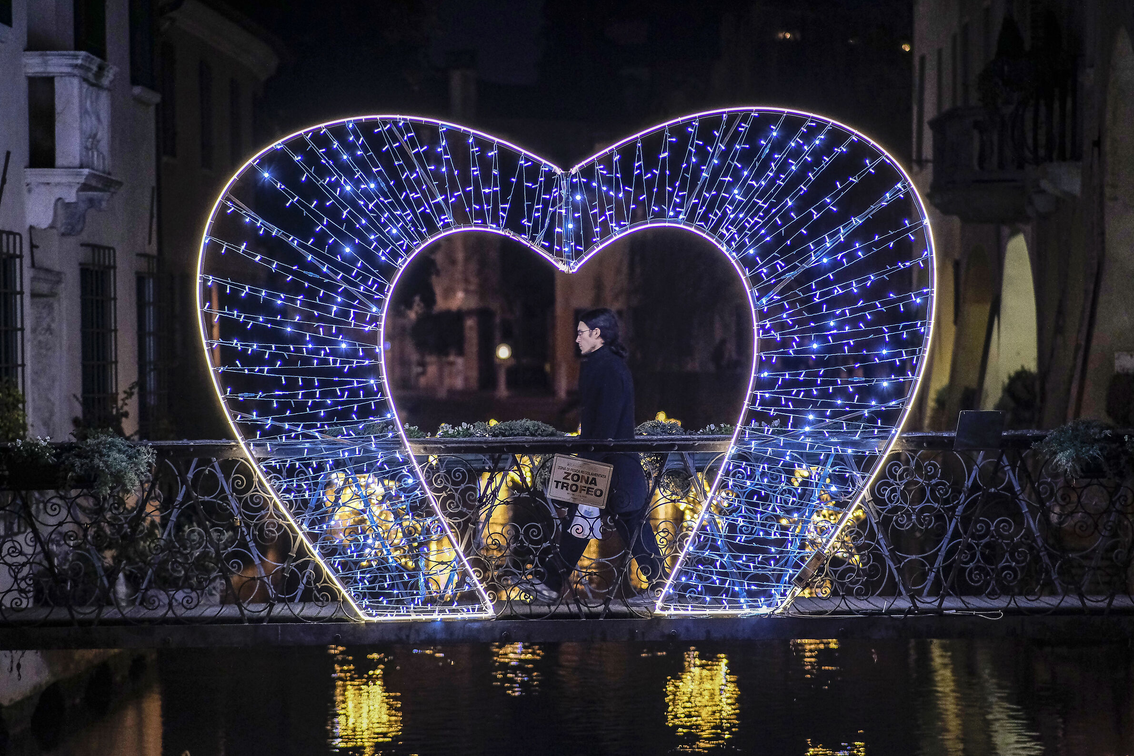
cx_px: 564
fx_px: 4064
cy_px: 377
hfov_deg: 15.9
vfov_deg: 10.6
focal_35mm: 129
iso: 2000
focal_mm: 85
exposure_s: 1/160
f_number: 1.8
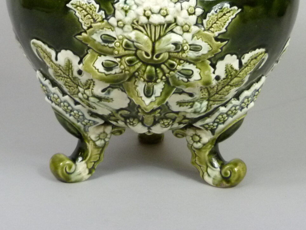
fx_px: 734
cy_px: 12
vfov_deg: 17.5
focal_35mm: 83
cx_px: 152
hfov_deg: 23.6
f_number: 3.1
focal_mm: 7.1
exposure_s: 1/50
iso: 400
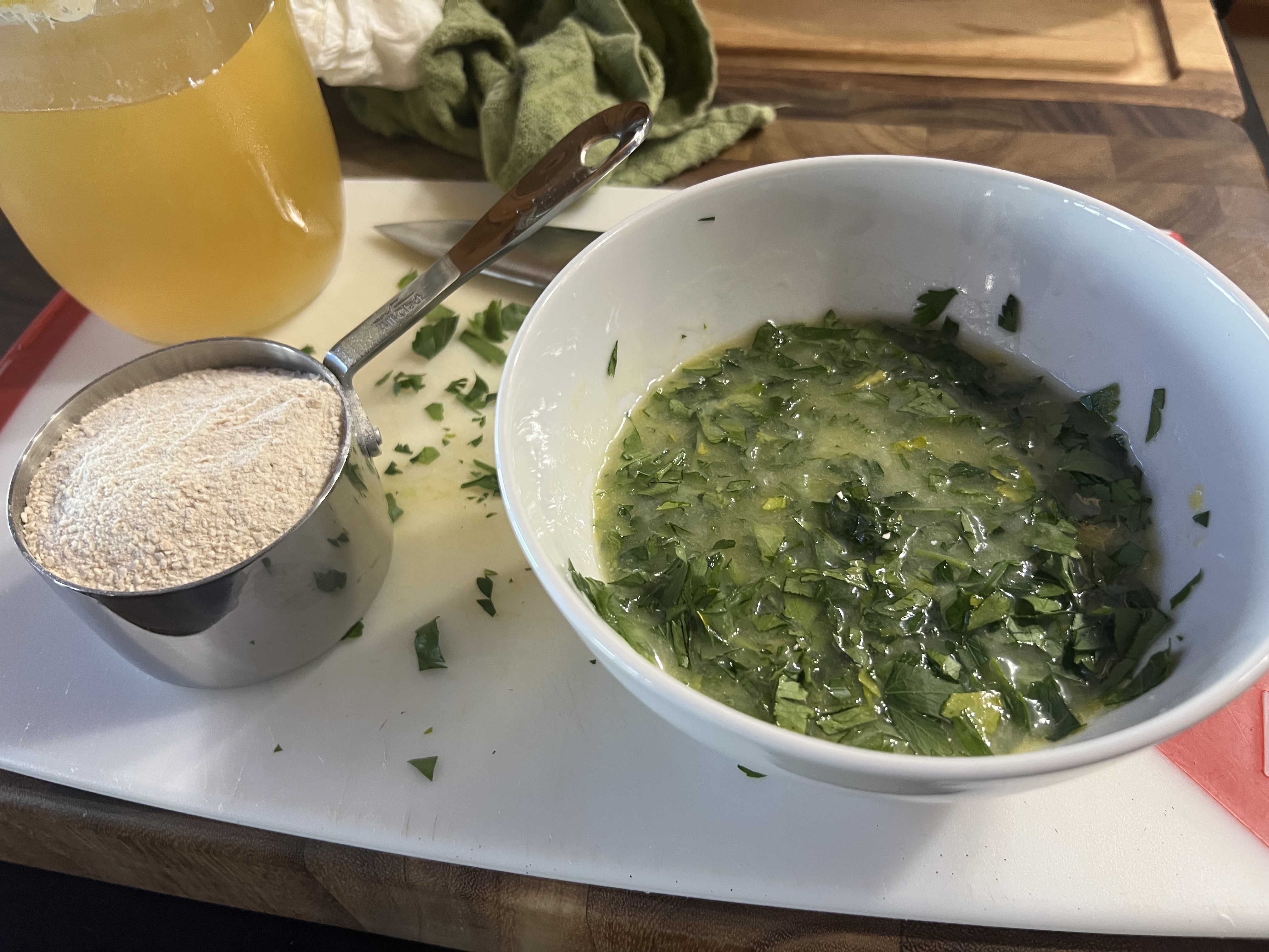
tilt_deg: -52.3
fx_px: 953
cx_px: 634
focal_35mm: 26
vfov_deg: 53.1
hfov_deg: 67.3
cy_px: 476
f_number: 1.5
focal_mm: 5.7
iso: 320
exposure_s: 1/60
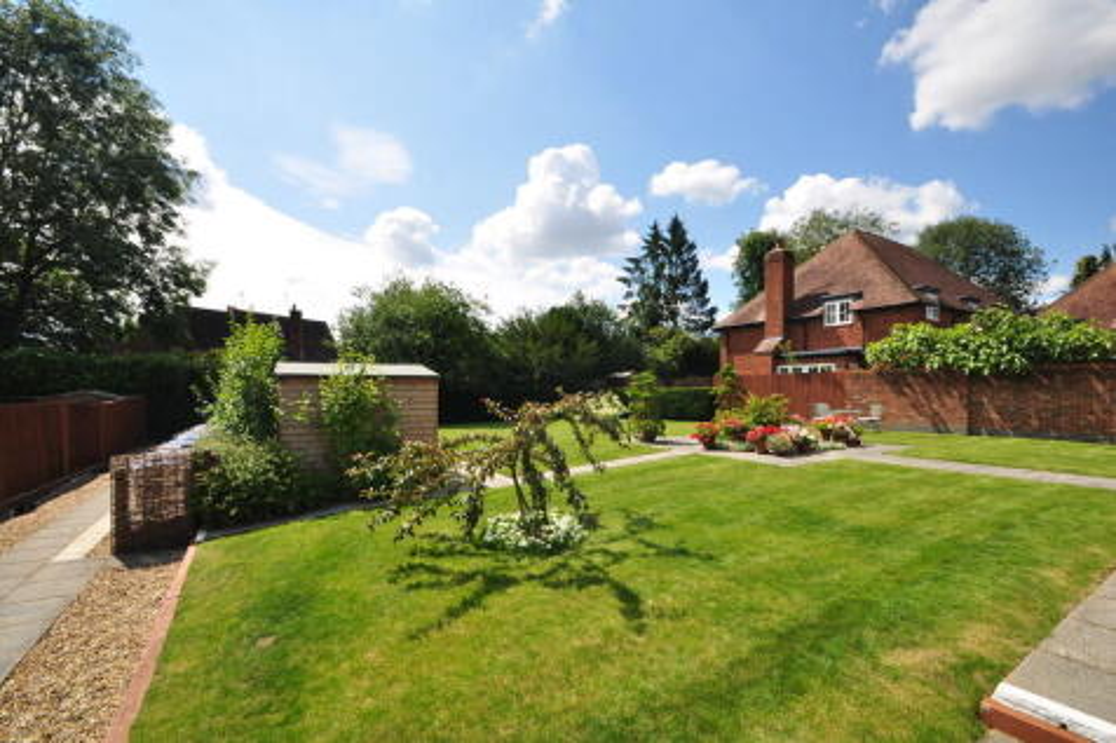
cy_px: 372
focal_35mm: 15
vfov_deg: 77.3
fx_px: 465
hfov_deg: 100.4
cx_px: 558
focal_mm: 10
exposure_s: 1/250
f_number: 10
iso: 200
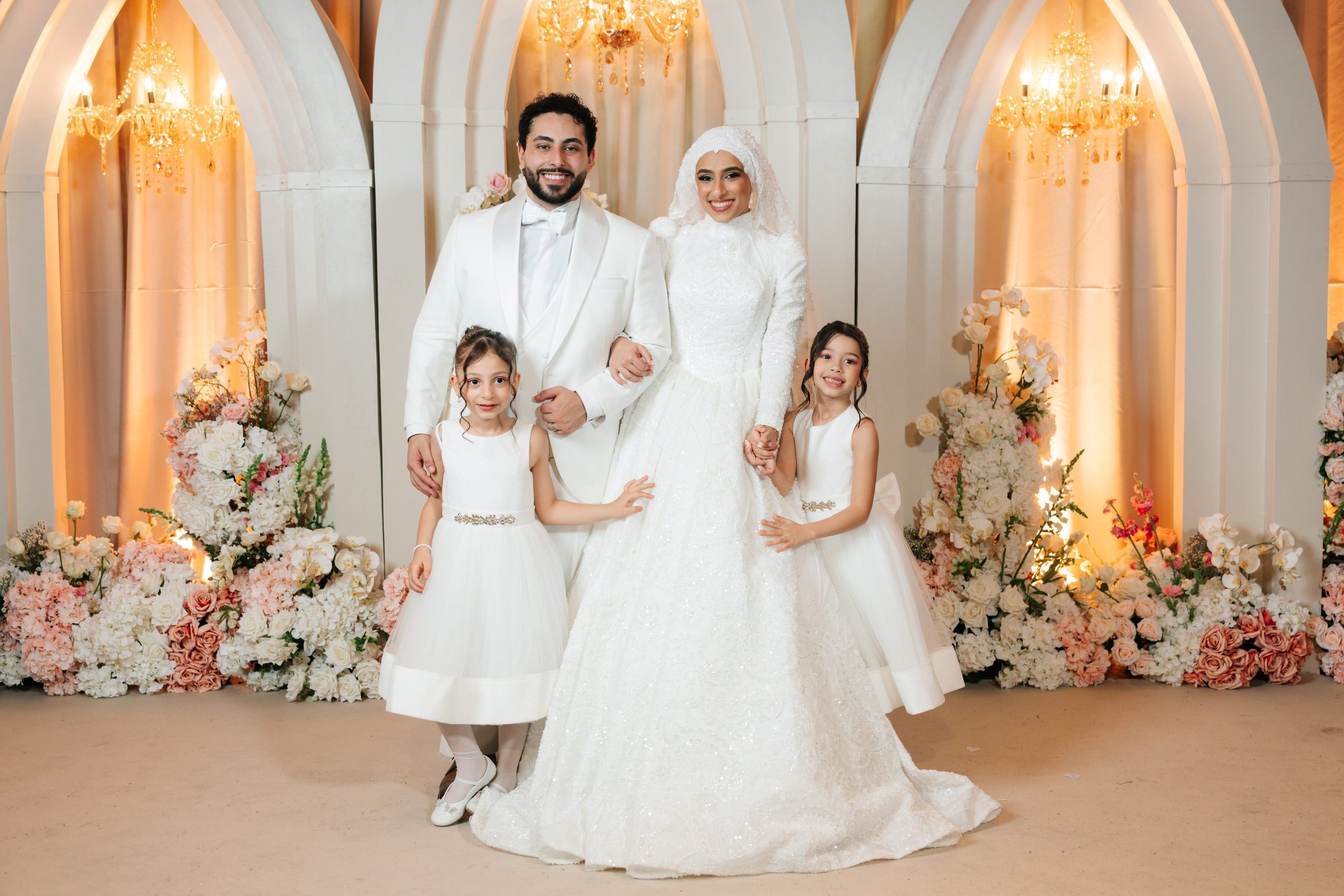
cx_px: 673
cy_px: 425
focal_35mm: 44
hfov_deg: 44.3
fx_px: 1652
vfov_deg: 30.3
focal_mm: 42
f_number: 3.2
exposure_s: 1/200
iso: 500
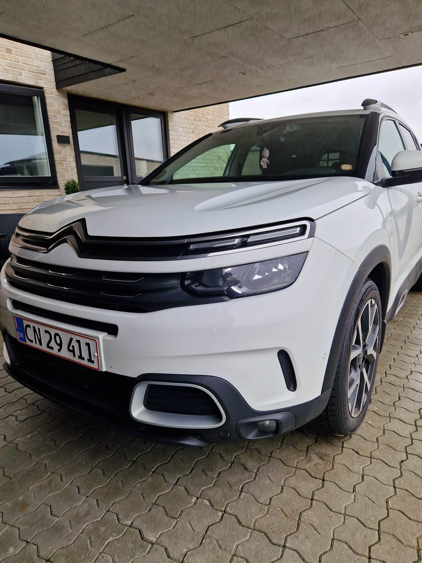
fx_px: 374
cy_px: 282
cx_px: 211
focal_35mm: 23
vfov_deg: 73.9
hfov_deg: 58.9
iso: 50
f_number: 1.8
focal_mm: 5.4
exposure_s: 1/180
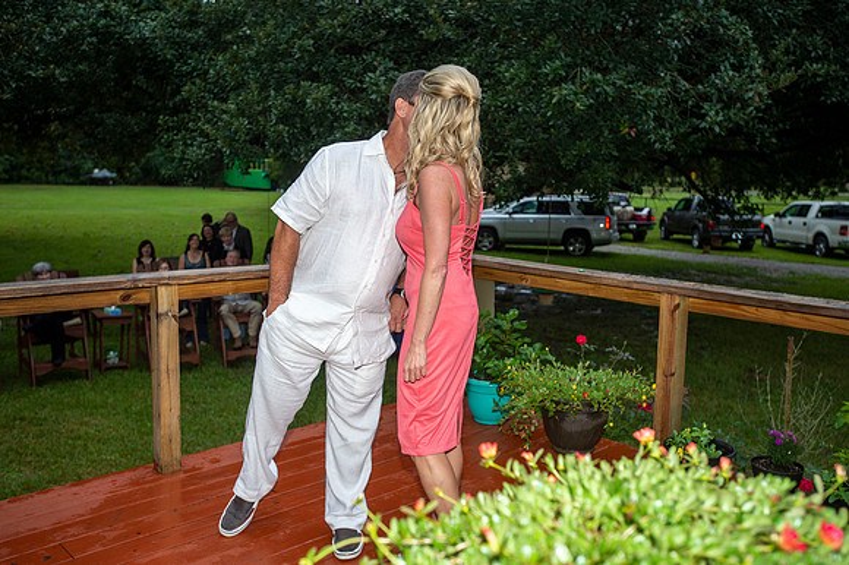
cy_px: 282
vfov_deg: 37.8
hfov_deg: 54.5
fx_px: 825
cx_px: 424
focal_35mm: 35
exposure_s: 1/200
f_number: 4
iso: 800
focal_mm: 35
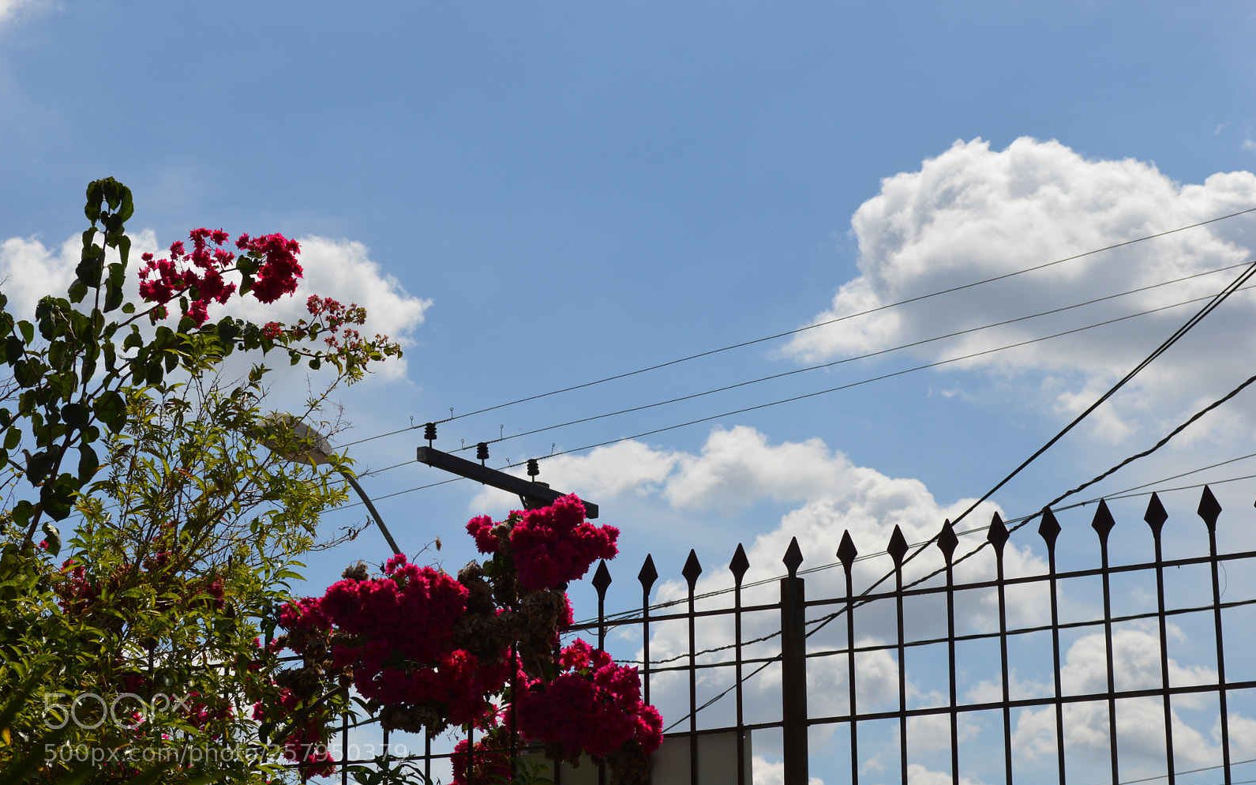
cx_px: 626
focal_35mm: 85
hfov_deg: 24.5
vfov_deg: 15.4
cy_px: 395
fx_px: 2893
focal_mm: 55
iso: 100
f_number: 10
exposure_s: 1/400
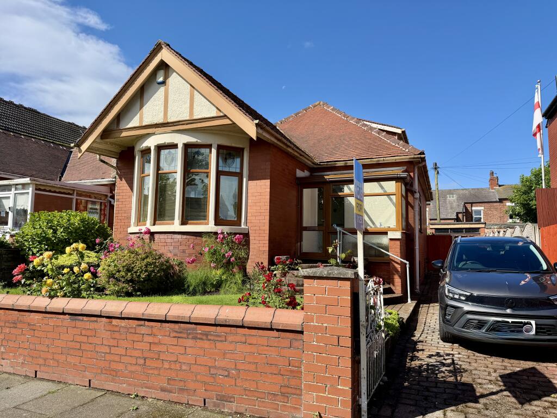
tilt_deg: +6.1
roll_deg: +0.1
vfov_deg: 56.8
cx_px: 278
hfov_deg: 71.6
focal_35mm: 24
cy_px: 209
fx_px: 386
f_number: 1.78
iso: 80
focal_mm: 6.76
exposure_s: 1/3759
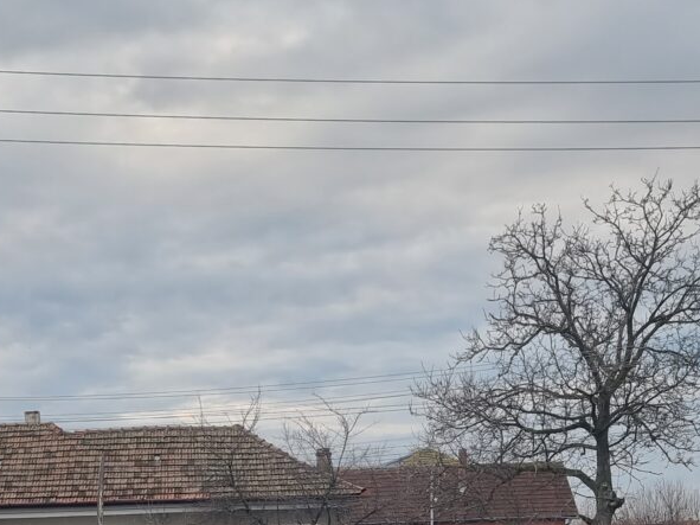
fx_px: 1314
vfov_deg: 20.5
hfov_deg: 29.1
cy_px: 689
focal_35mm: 65
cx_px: 135
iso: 50
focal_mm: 6.7
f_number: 1.8
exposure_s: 1/137
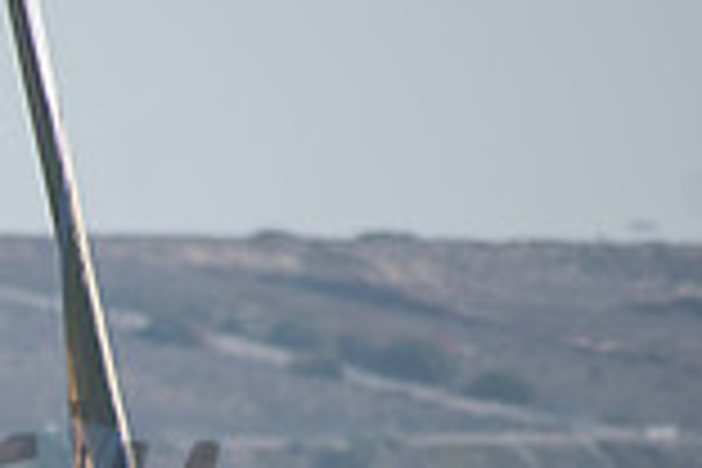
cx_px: -428
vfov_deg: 0.8
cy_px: 655
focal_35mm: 1691
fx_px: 32972
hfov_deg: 1.2
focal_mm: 300
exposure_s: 1/500
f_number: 6.3
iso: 100
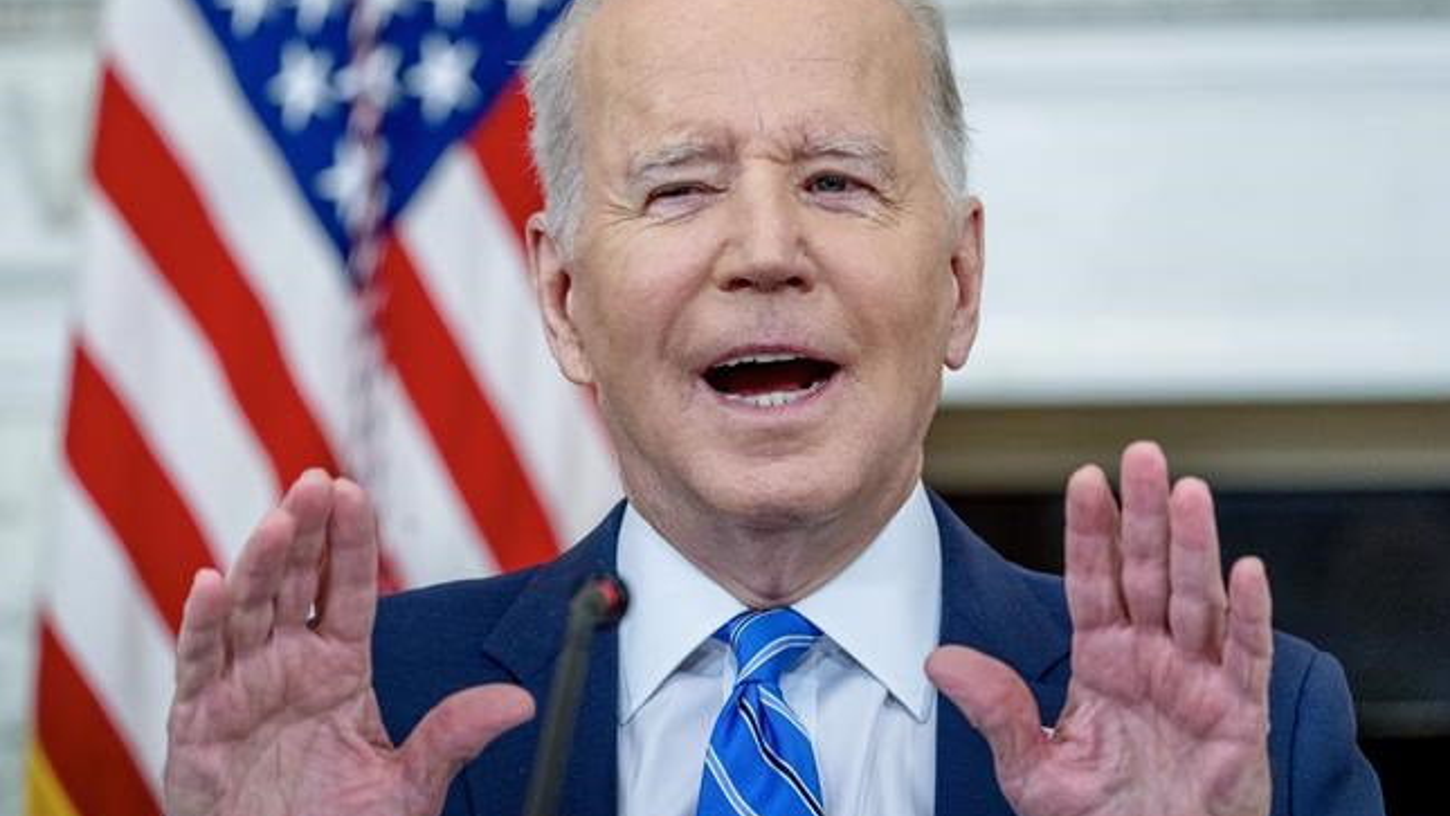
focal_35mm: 211
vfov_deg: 5.8
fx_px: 8114
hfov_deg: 10.2
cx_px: 728
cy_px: 365
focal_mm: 200
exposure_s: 1/80
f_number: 6.3
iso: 5000
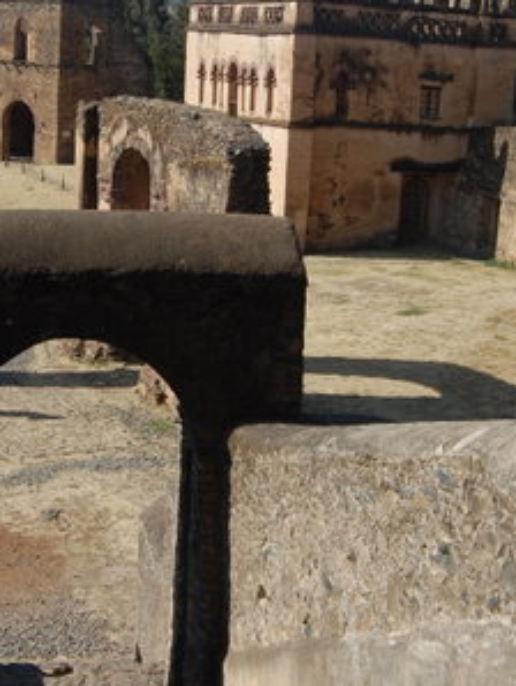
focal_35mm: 64
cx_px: 184
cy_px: 302
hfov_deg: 22.9
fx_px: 1270
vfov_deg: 30.2
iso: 200
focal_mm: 22
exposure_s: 1/250
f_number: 8
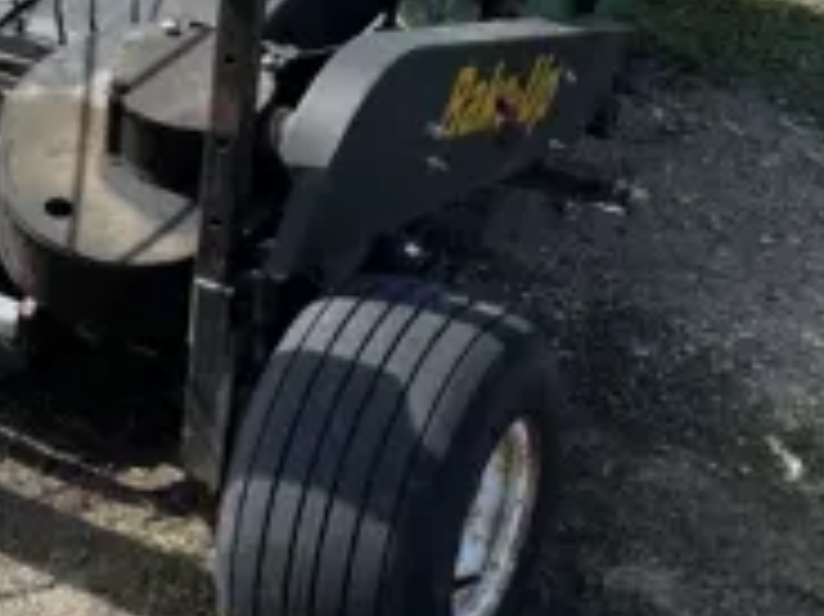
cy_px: -4
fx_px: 2165
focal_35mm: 91
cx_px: -450
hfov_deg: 18.7
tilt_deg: -17.2
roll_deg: +2.9
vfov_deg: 15.9
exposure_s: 1/1575
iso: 32
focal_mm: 5.1
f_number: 1.6
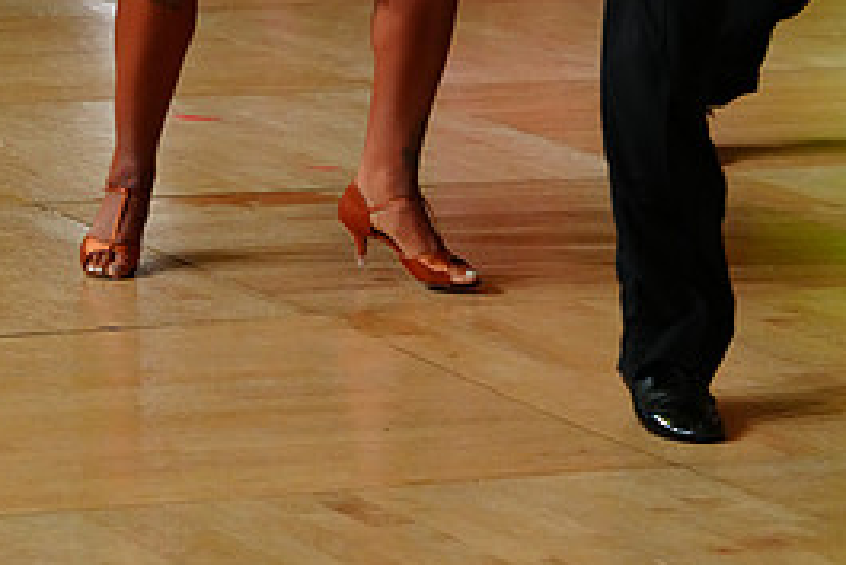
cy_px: -255
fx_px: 5972
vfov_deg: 5.4
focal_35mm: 254
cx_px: 394
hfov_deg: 8.1
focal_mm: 116
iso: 3200
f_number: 4
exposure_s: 1/320
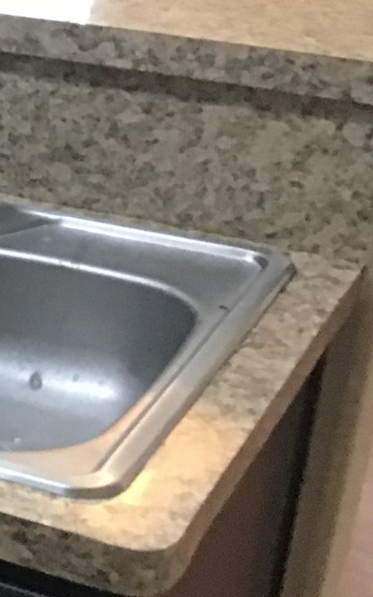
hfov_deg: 11.4
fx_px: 1660
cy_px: 383
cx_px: -399
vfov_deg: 20.4
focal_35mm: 102
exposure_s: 1/30
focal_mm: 3.3
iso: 200
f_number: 2.4
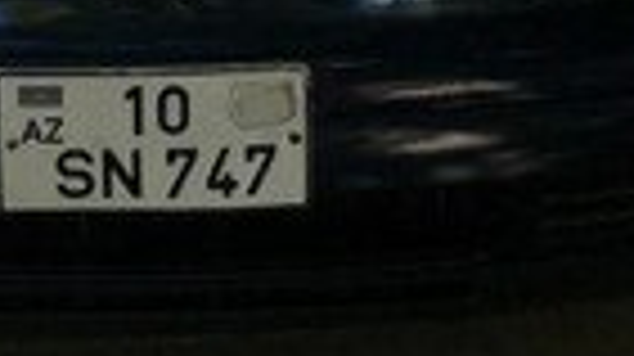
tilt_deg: -11.4
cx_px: -40
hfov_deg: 14.7
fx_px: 2402
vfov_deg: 8.2
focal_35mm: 143
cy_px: -210
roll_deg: +0.5
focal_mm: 3.99
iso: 20
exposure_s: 1/501
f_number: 1.8
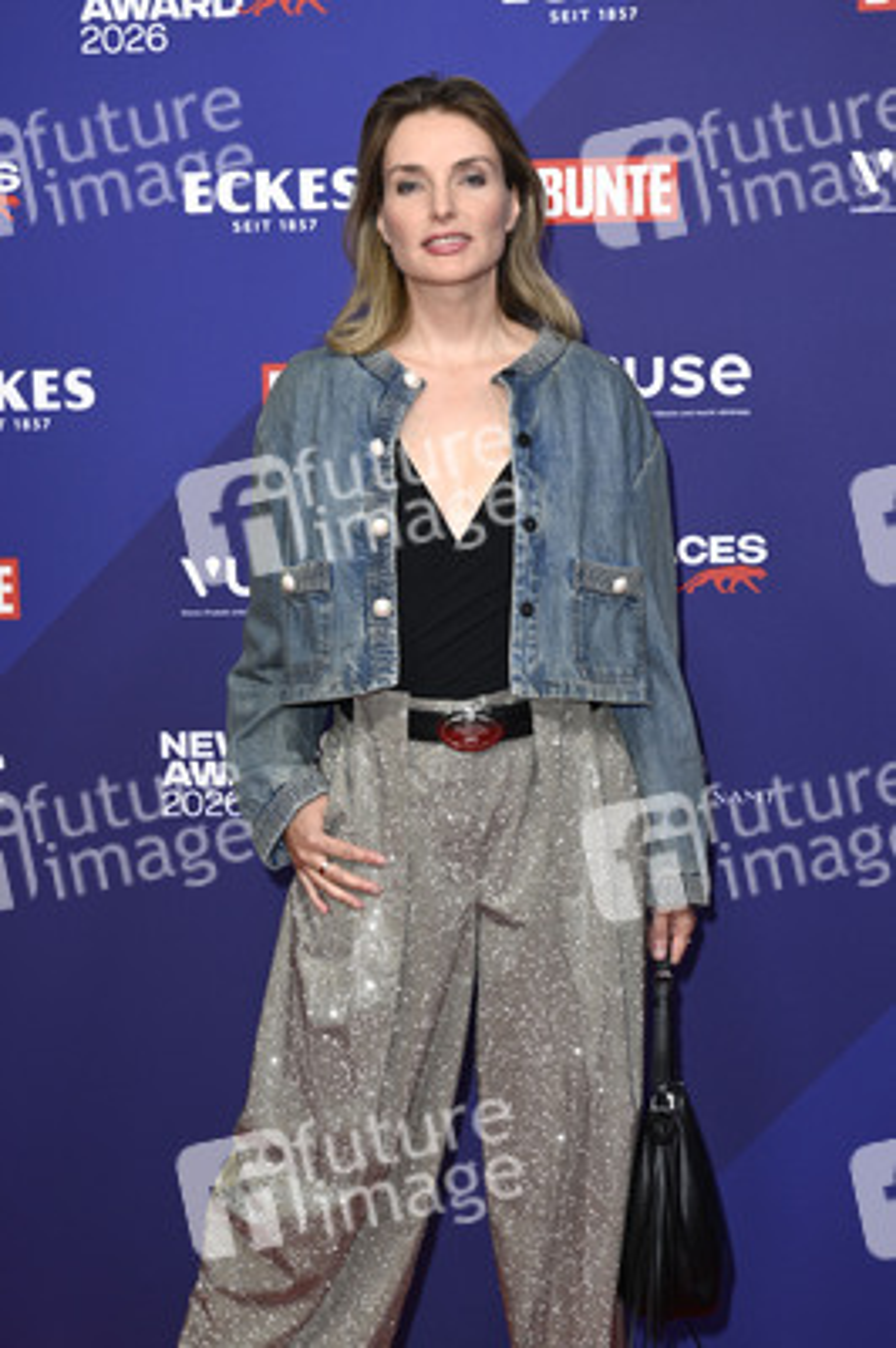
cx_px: 448
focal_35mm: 70
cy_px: 674
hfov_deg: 19.4
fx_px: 2618
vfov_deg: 28.9
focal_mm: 70
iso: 500
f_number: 5.6
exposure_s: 1/250
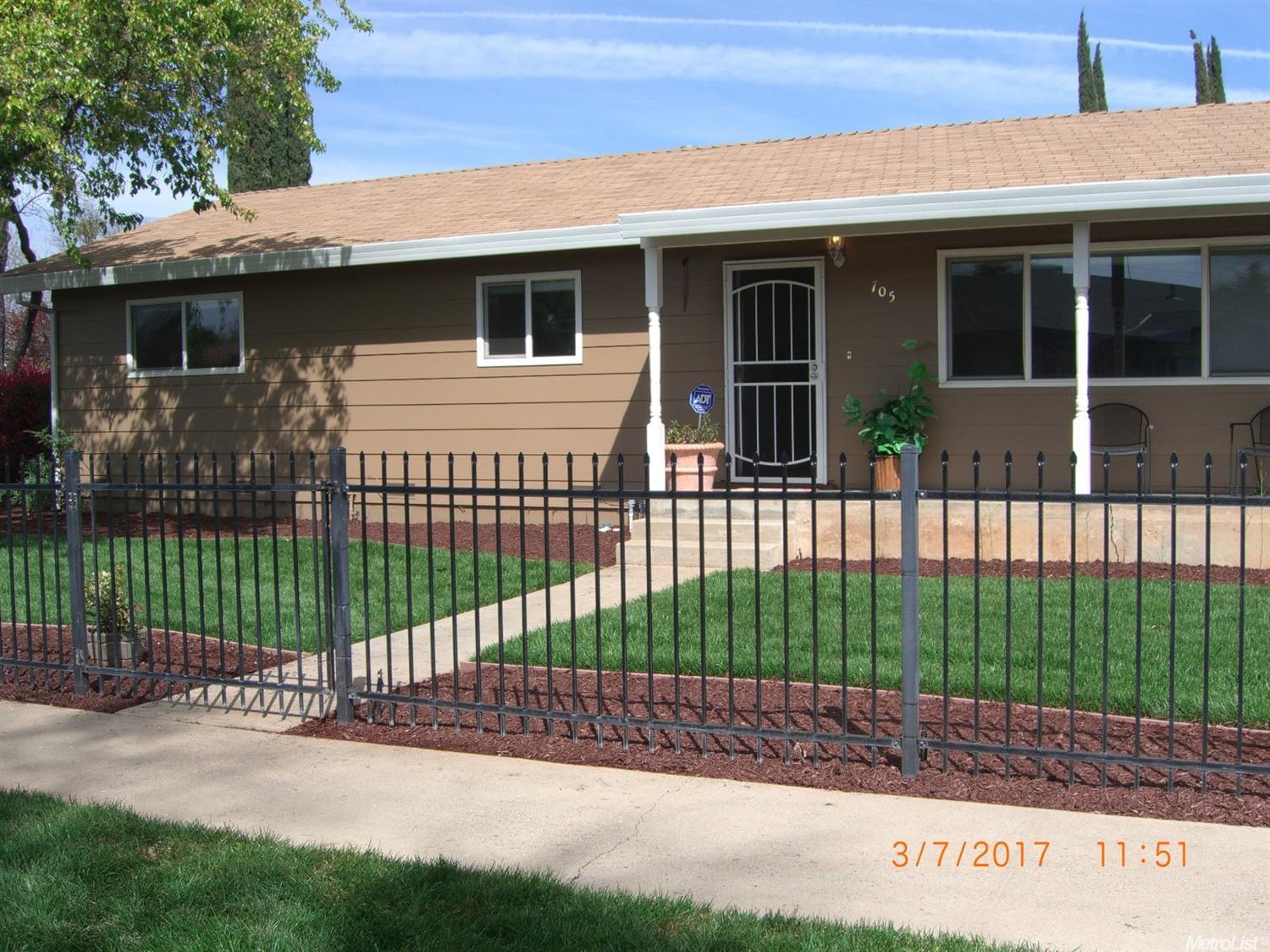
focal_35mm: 38
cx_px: 635
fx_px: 1394
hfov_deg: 49.0
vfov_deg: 37.7
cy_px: 476
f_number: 4
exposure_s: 1/640
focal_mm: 7.9
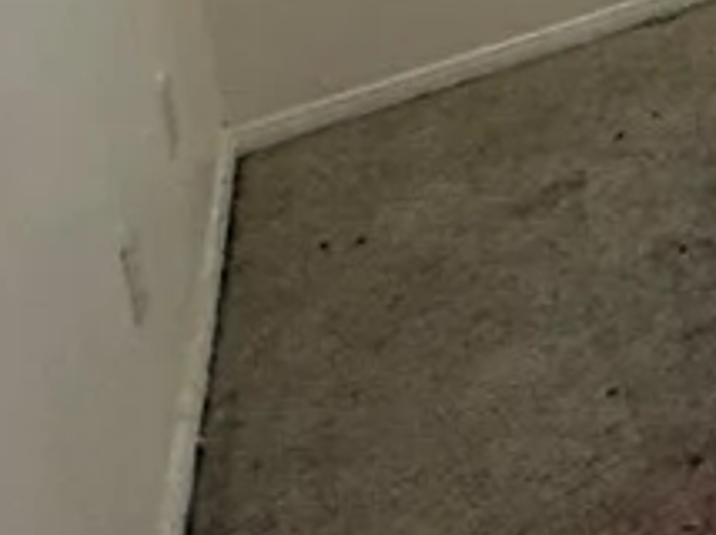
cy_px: -558
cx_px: 1425
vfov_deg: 16.3
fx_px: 1384
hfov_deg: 18.7
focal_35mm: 67
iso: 125
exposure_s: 1/99
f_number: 2.2
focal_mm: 2.22
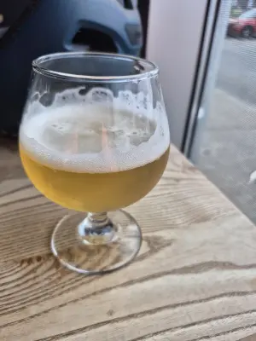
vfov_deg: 73.9
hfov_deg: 58.9
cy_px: 170
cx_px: 128
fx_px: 227
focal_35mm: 23
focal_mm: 5.4
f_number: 1.8
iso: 50
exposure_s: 1/180
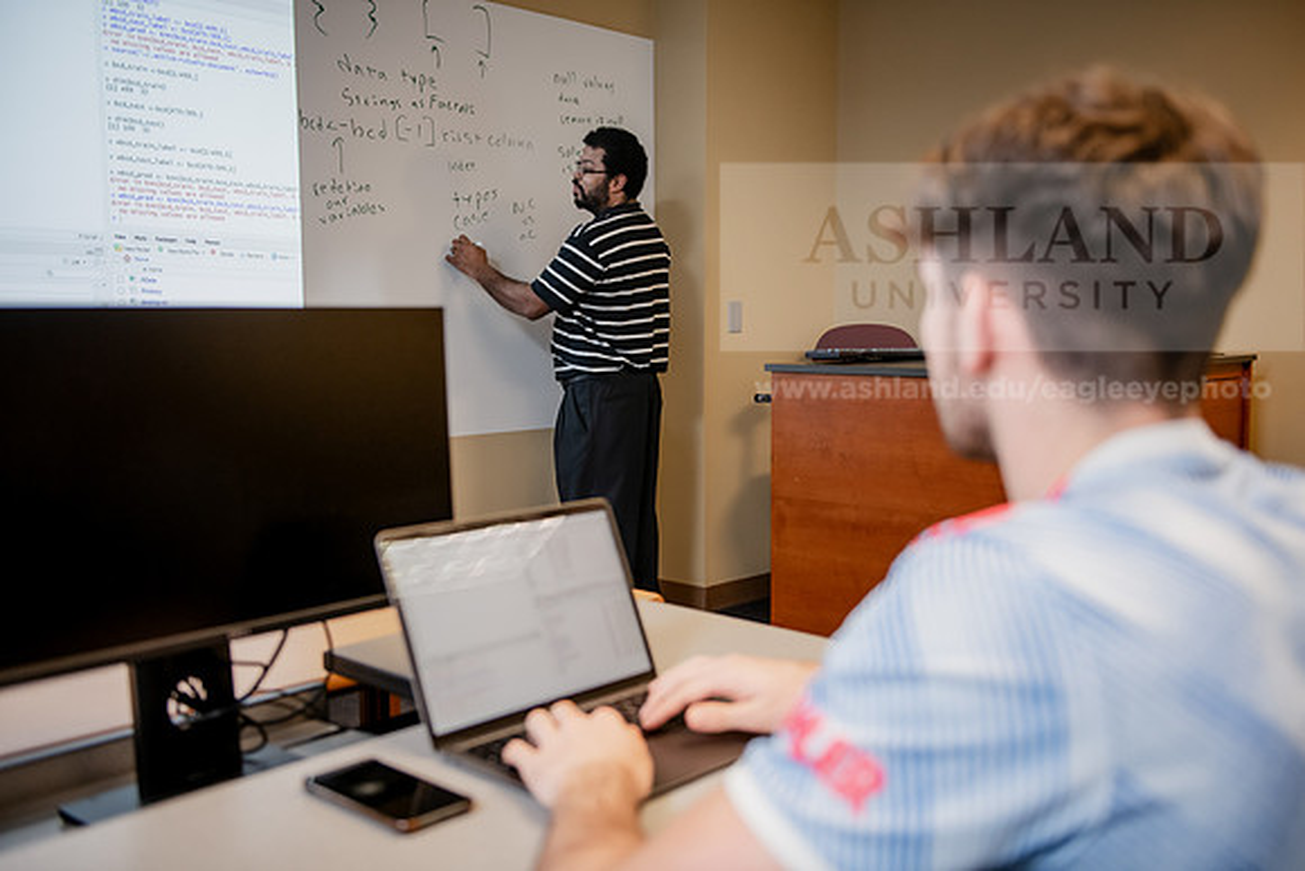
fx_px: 1305
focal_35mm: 36
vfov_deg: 36.9
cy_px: 436
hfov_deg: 53.1
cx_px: 652
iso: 1000
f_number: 2.8
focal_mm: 36
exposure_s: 1/200
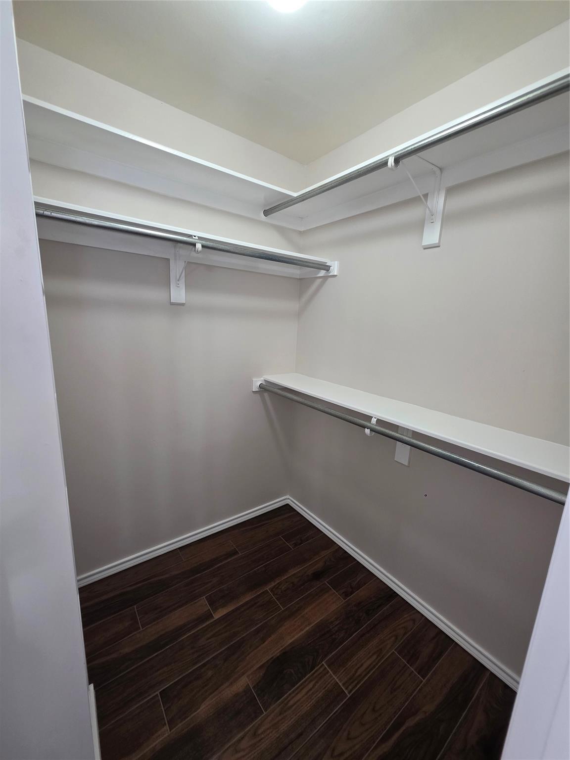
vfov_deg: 106.2
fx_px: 285
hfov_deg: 89.9
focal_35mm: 13
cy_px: 380
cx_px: 285
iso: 160
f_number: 1.9
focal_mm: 2.2
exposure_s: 1/60
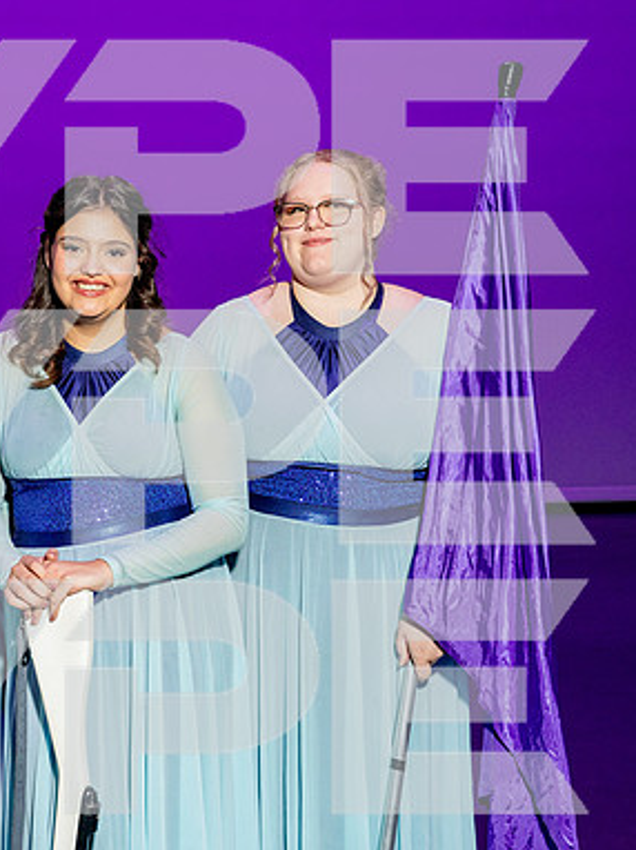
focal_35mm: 57
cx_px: 29
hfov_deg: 24.7
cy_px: 428
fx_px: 1398
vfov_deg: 33.8
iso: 3200
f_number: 8
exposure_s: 1/250
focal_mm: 39
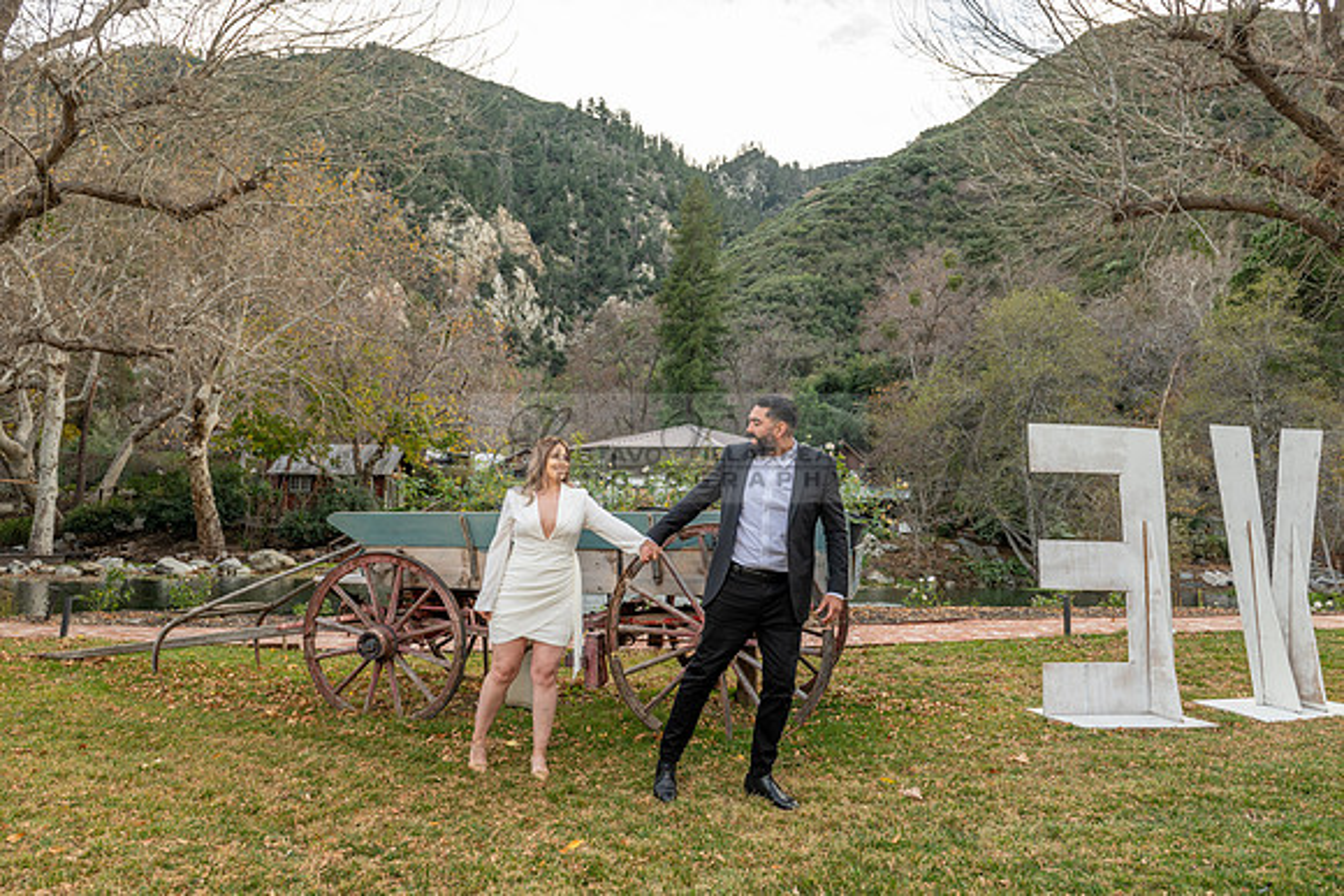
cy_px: 448
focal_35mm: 25
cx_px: 672
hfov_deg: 72.0
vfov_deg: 51.8
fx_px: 924
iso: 200
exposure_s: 1/125
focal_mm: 24
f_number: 5.6
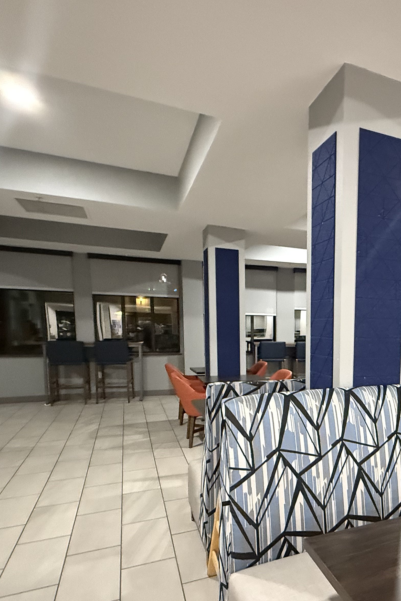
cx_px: 348
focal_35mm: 25
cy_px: 376
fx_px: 418
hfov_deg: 47.0
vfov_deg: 70.3
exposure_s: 1/60
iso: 1250
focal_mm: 2.22
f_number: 2.2
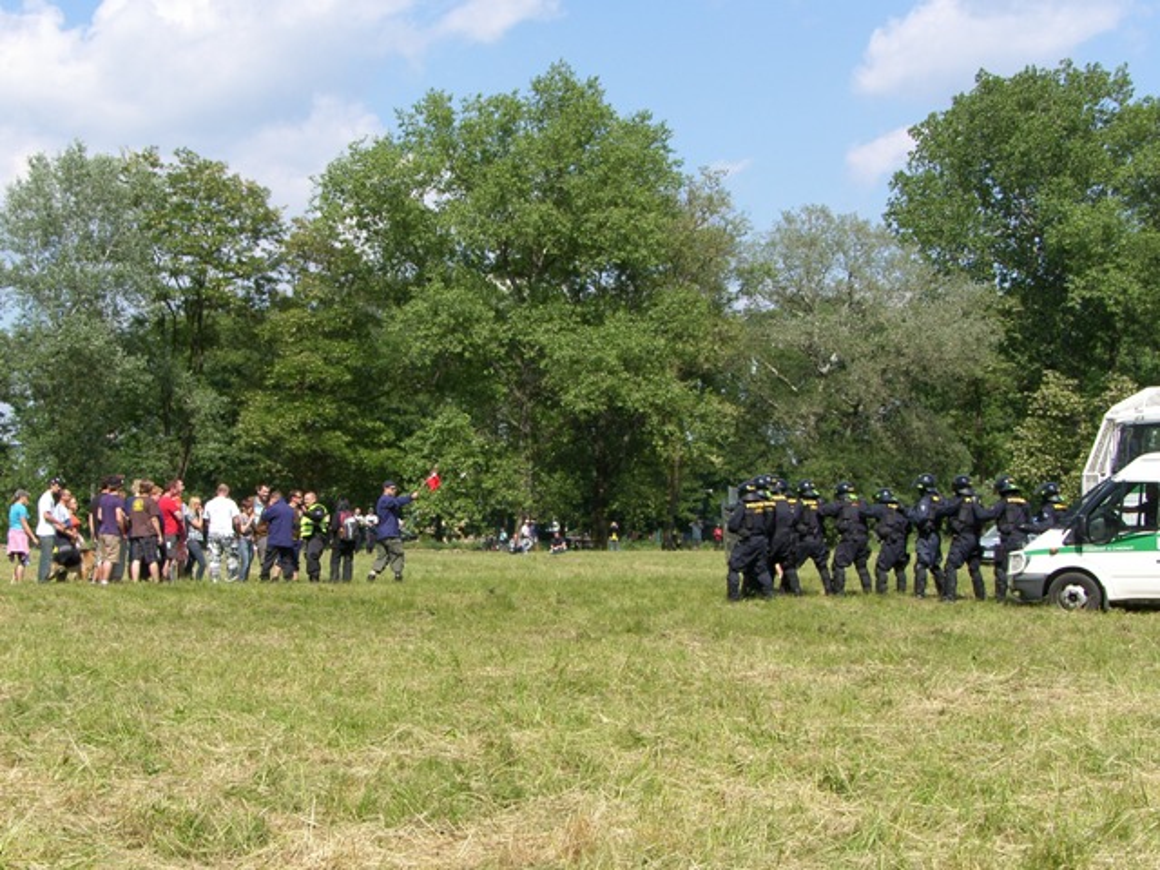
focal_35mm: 55
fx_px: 1843
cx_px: 580
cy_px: 435
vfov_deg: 26.6
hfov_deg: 34.9
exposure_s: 1/320
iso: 50
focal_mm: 14.2
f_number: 6.3
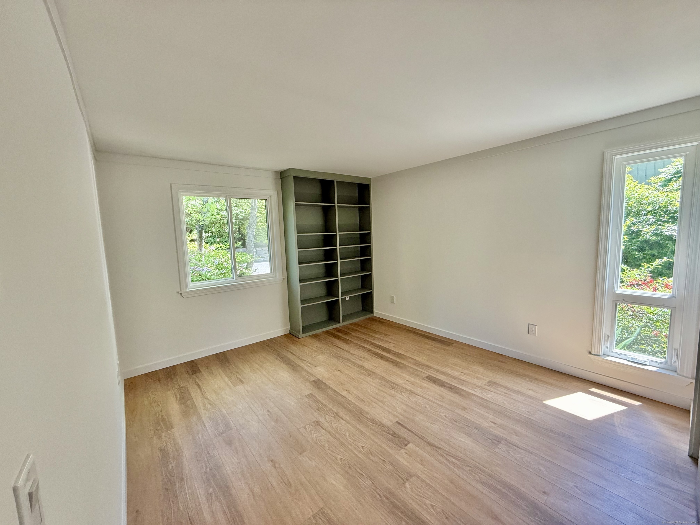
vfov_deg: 85.7
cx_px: 350
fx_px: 283
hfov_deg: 102.1
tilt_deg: -5.7
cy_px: 262
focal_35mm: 14
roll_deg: +2.2
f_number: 2.2
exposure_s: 1/99
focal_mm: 2.22
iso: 250
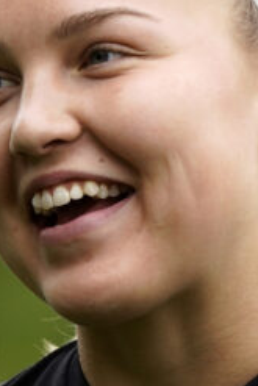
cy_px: 257
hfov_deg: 0.6
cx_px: -67
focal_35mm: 2339
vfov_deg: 0.9
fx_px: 25107
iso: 1250
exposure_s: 1/1000
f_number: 6.3
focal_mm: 565
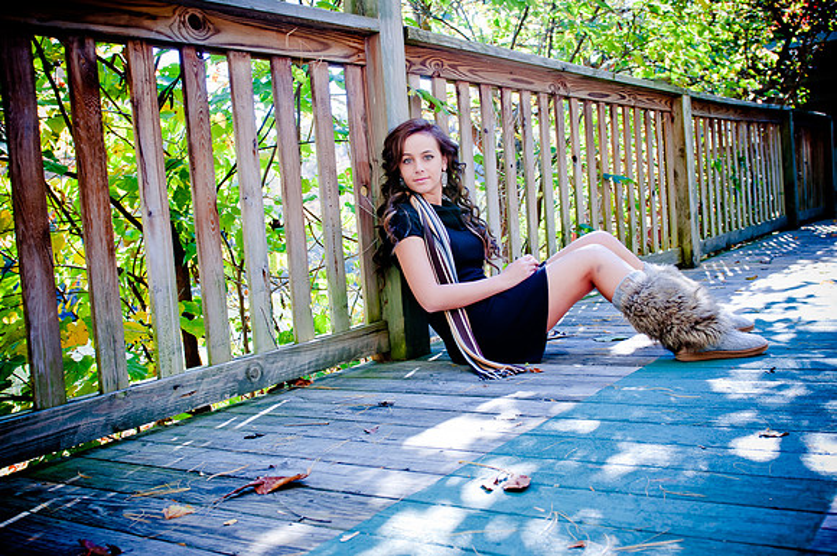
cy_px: 278
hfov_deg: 49.6
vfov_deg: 34.1
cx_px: 418
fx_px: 905
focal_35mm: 39
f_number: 4
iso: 200
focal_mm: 26
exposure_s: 1/100
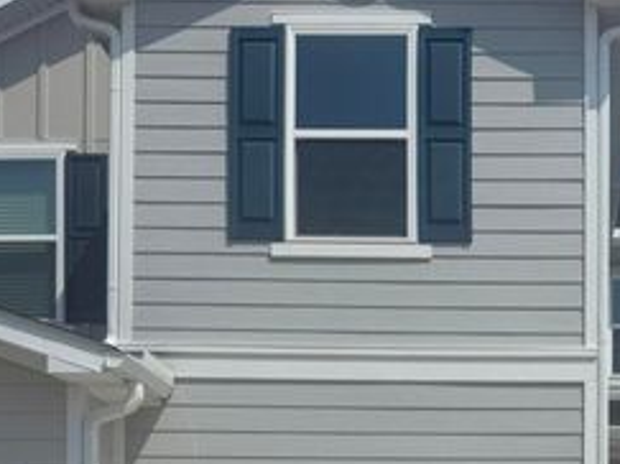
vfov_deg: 20.4
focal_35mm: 66
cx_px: 543
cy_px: 598
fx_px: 1182
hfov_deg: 28.4
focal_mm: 6.76
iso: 80
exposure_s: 1/14286
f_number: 1.78
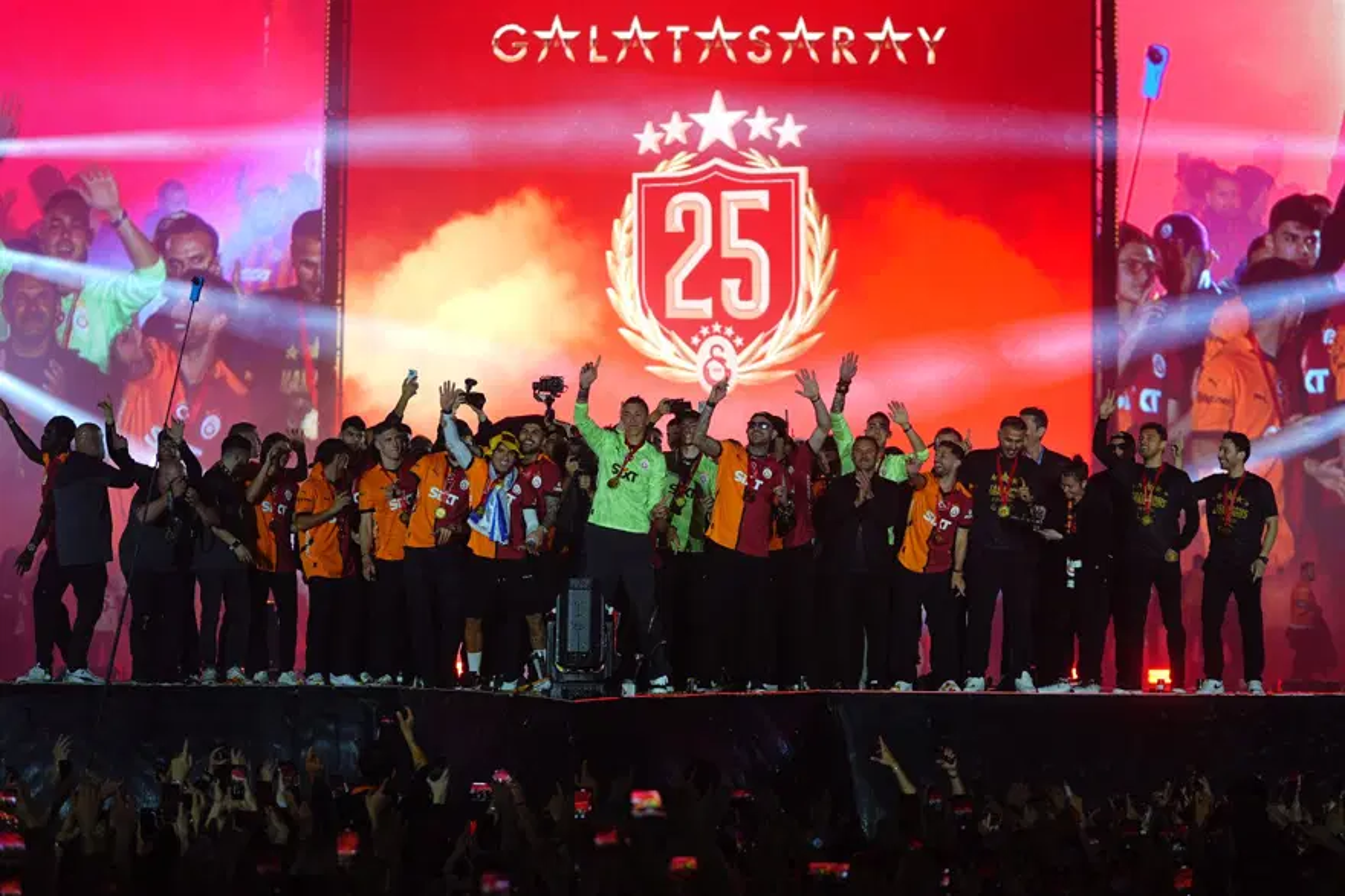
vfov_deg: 13.8
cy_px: 448
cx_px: 672
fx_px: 3697
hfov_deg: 20.6
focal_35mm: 99
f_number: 2.8
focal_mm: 99
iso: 200
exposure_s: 1/250
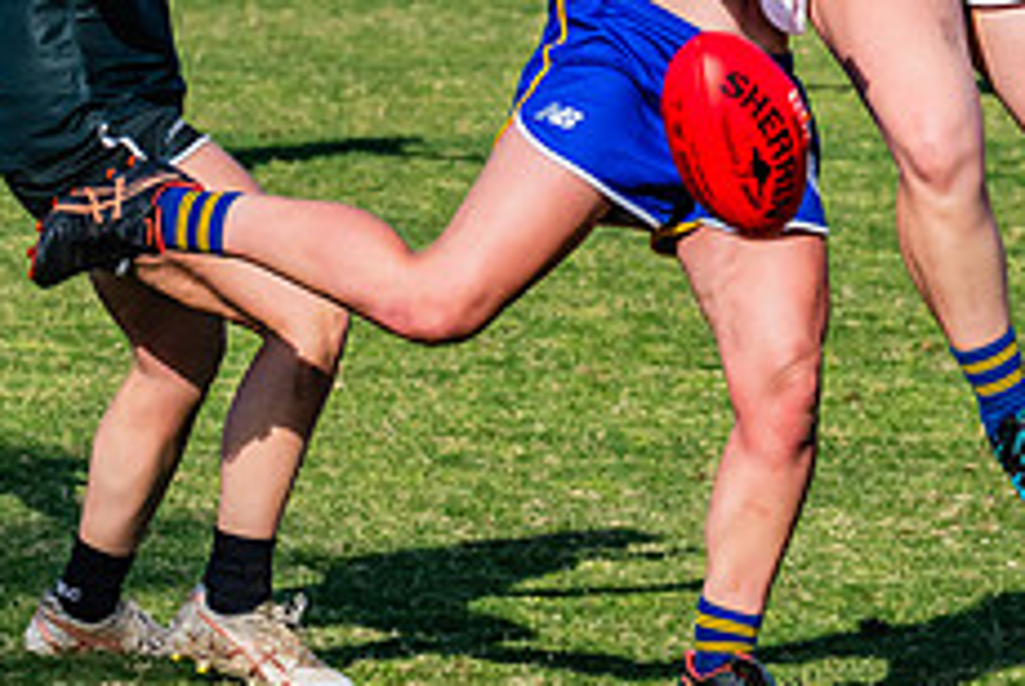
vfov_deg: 2.8
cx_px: 917
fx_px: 13826
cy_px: -251
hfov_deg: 4.2
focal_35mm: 485
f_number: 11
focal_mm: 170
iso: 800
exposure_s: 1/1600
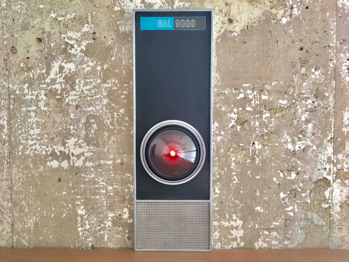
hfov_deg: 61.7
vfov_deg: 48.2
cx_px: 174
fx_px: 292
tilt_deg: -3.5
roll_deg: -0.2
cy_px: 131
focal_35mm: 29
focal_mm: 4.15
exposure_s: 1/30
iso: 125
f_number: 2.2
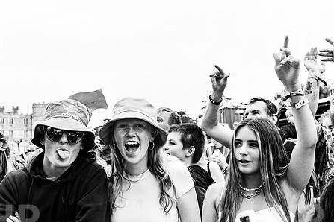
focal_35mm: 48
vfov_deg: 28.0
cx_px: 142
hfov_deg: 41.0
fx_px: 445
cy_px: 139
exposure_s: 1/250
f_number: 4.5
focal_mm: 35
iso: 320
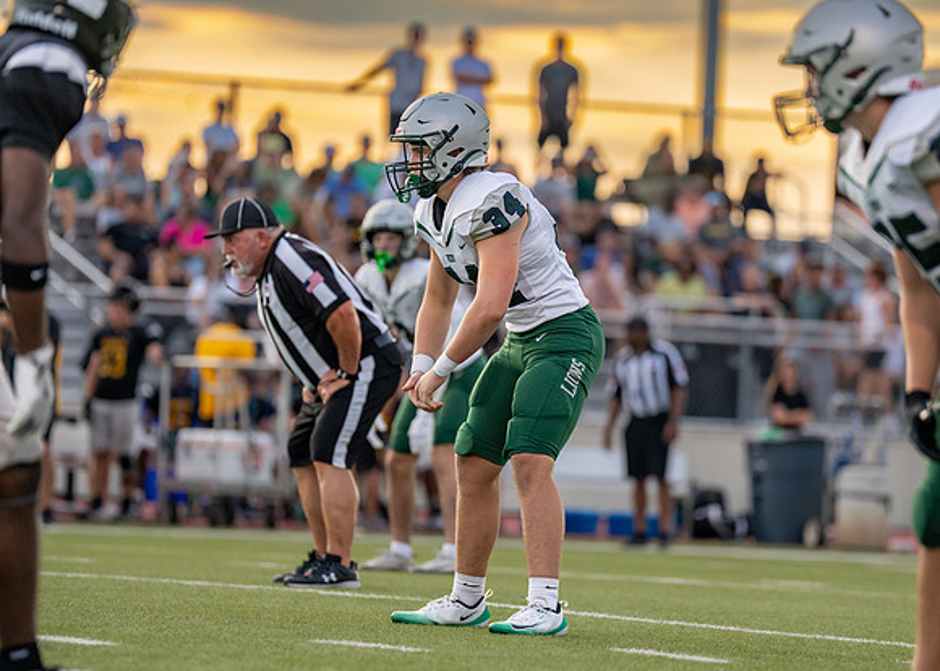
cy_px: 332
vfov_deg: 4.8
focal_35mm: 302
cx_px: 509
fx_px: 8055
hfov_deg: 6.7
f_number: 2.8
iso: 800
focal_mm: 200
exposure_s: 1/2000
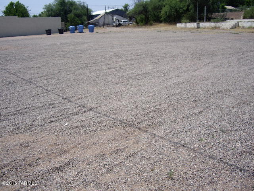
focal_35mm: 38
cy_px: 96
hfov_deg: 49.0
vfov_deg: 37.7
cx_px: 127
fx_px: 279
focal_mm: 7.9
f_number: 5.6
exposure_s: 1/320
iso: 50
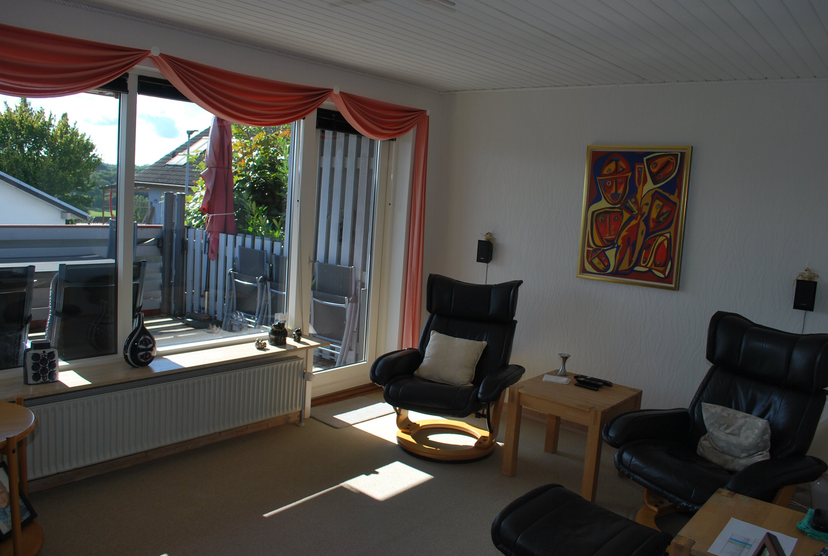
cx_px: 414
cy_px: 278
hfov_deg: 67.3
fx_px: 622
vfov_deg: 48.1
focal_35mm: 27
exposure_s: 1/160
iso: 100
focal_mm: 18
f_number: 6.3
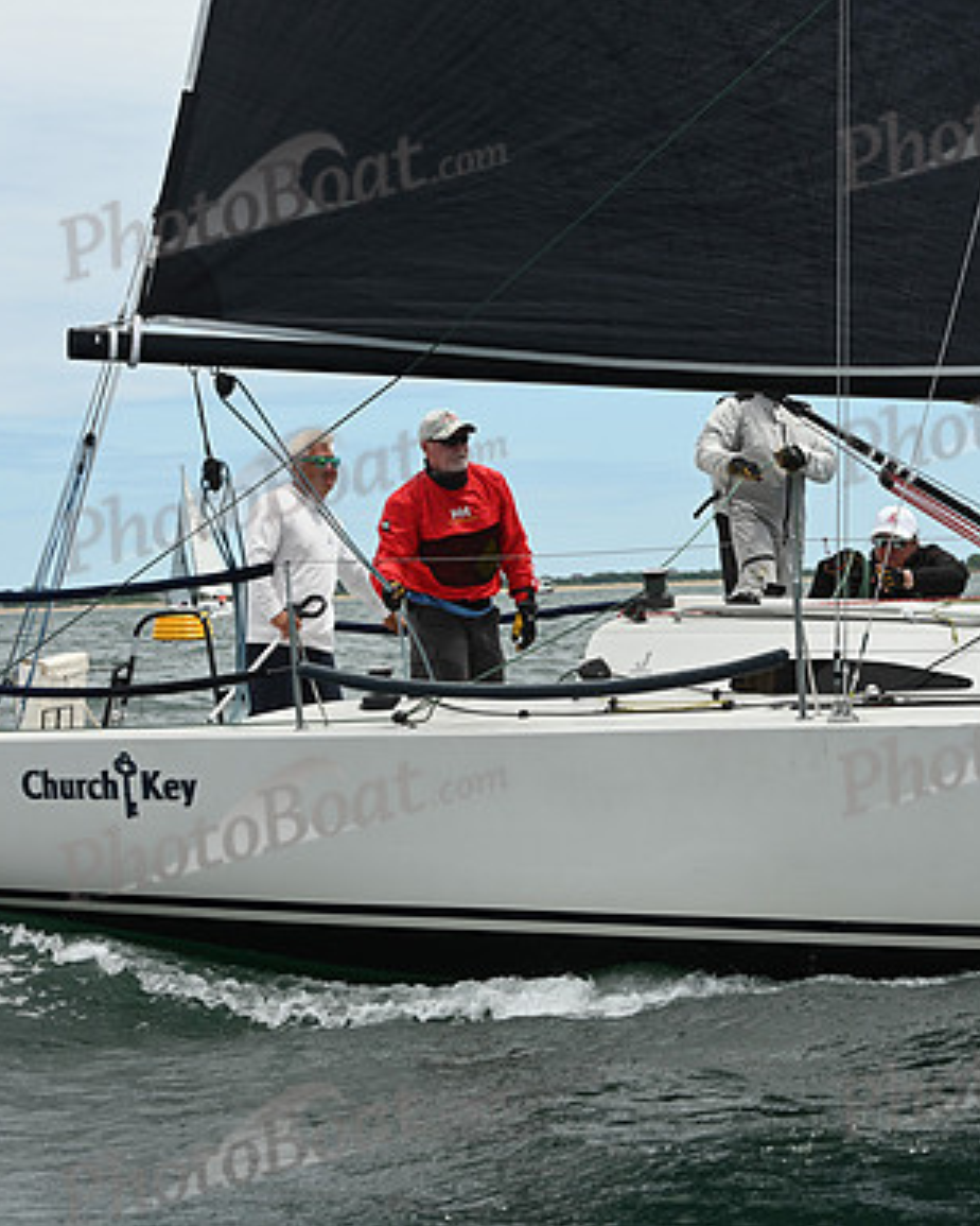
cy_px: 613
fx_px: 3589
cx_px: 675
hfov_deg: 15.5
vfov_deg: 19.4
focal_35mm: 99
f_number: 8
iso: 320
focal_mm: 70
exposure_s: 1/1000
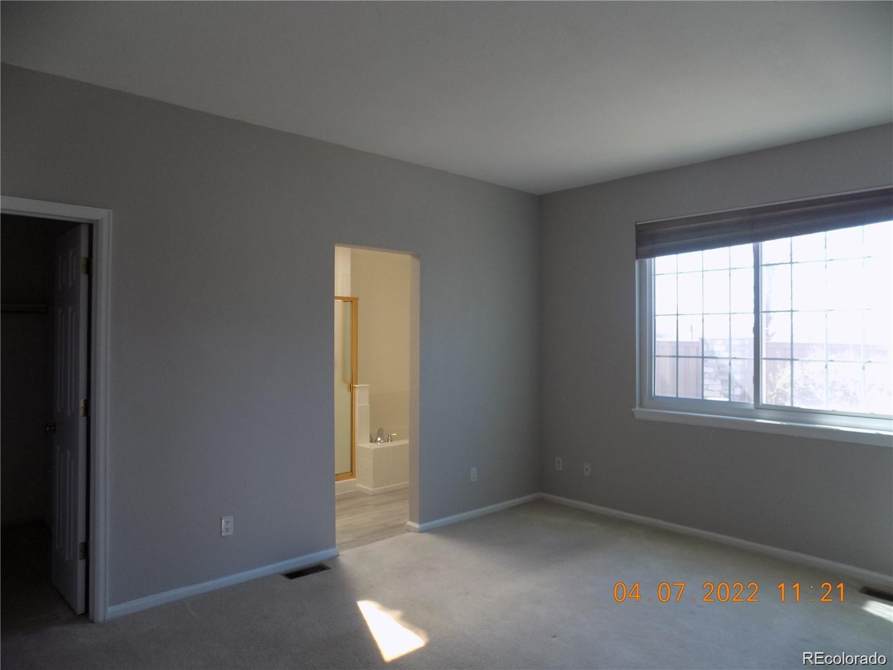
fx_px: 593
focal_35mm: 23
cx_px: 446
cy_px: 335
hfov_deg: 73.9
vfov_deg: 58.9
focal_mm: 4
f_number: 3.1
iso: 80
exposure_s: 1/40
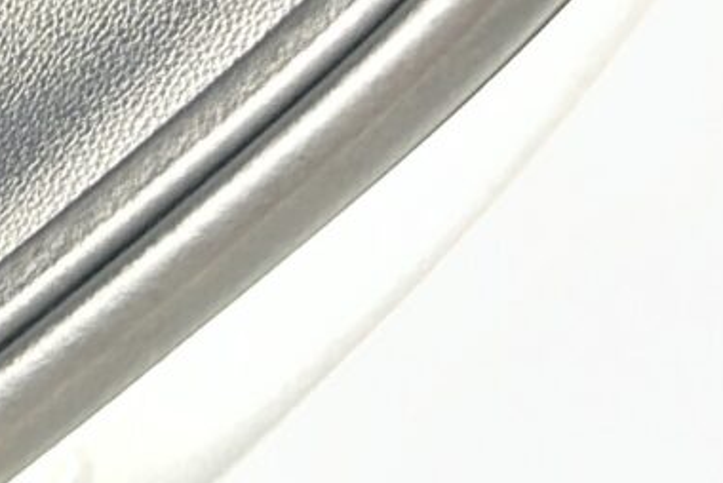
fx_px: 3376
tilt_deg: -34.2
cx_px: -1425
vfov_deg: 8.0
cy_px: -278
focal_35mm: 168
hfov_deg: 9.6
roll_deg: -6.2
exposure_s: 1/38.9
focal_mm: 6.86
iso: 61
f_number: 1.78
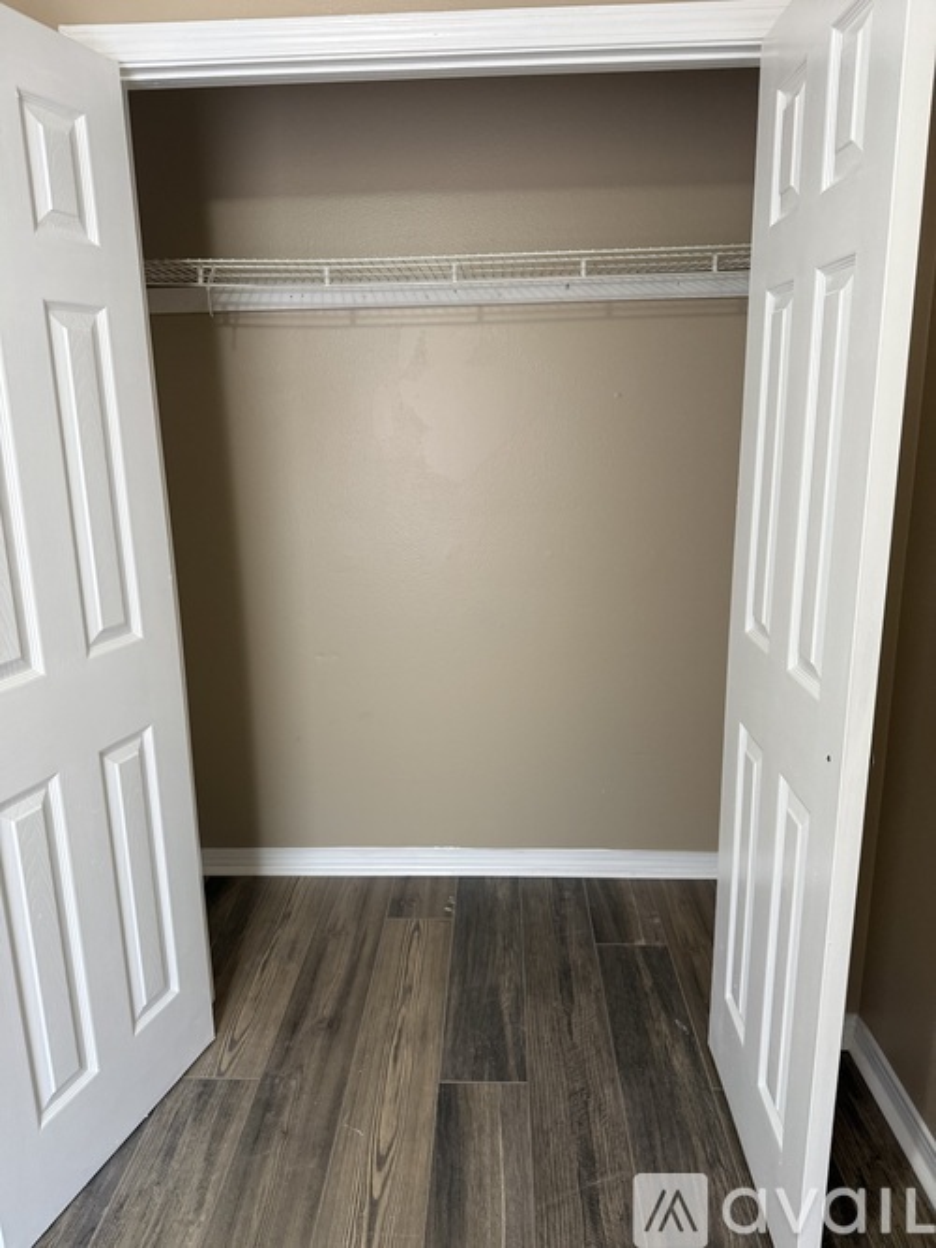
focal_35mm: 24
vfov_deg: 71.6
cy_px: 624
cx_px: 468
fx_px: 866
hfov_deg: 56.8
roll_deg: +1.6
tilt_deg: -12.8
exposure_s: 1/60
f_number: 1.78
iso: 250
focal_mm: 6.76
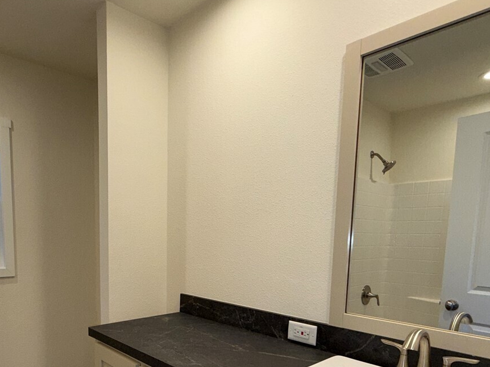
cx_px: 179
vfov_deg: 50.7
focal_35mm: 26
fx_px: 368
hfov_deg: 66.2
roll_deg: -0.6
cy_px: 278
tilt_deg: -6.0
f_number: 2.2
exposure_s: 1/122
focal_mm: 2.22
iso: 50
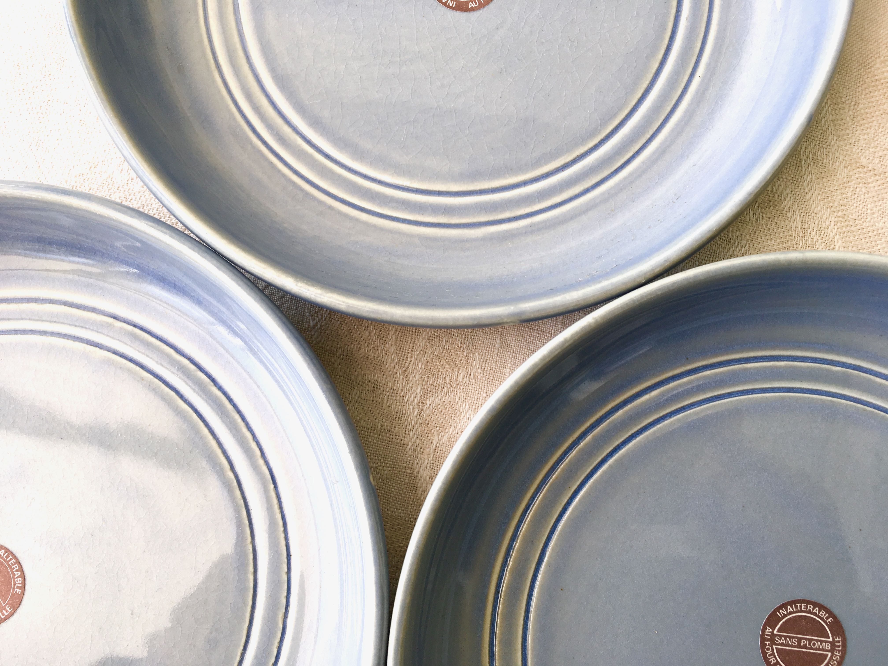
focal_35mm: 29
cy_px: 333
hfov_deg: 61.7
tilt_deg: -85.9
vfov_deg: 48.2
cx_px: 444
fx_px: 744
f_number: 2.2
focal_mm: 4.15
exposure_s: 1/124
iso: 25
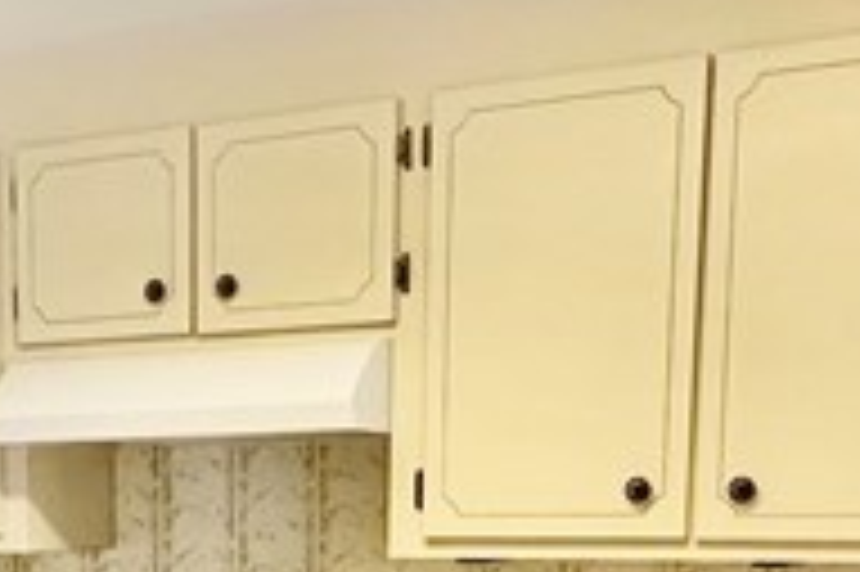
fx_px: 1862
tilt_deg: -11.6
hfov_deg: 25.1
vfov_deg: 16.1
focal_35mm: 78
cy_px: 842
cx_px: 68
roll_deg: -0.2
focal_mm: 2.22
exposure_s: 1/120
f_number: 2.2
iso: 250
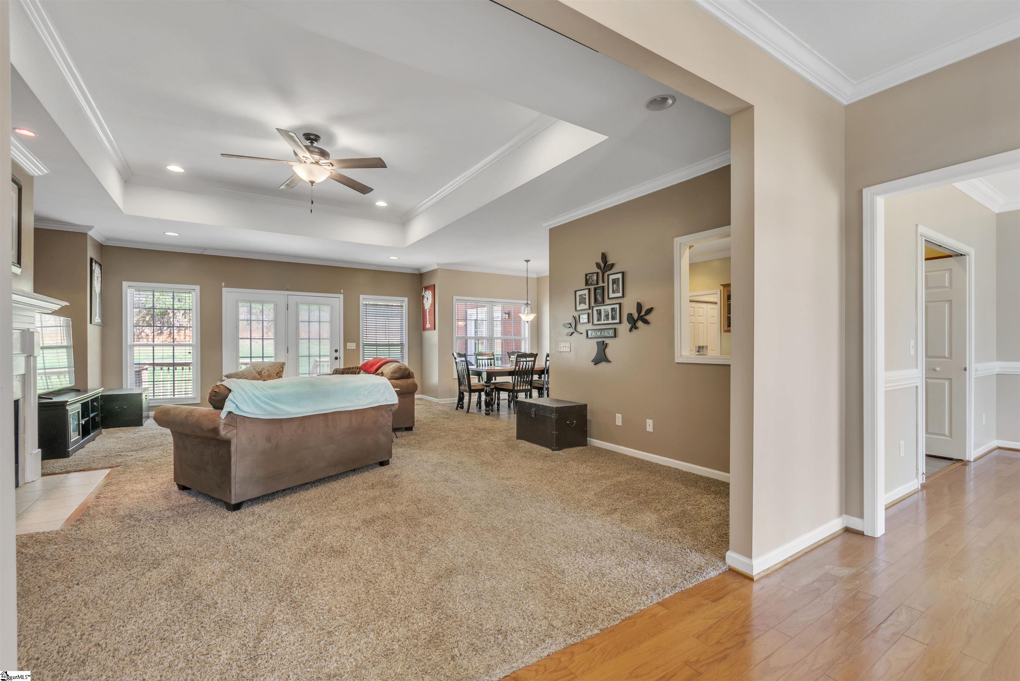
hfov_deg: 100.4
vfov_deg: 77.3
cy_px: 340
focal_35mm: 15
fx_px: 425
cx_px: 510
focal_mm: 10
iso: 200
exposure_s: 1/50
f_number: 8
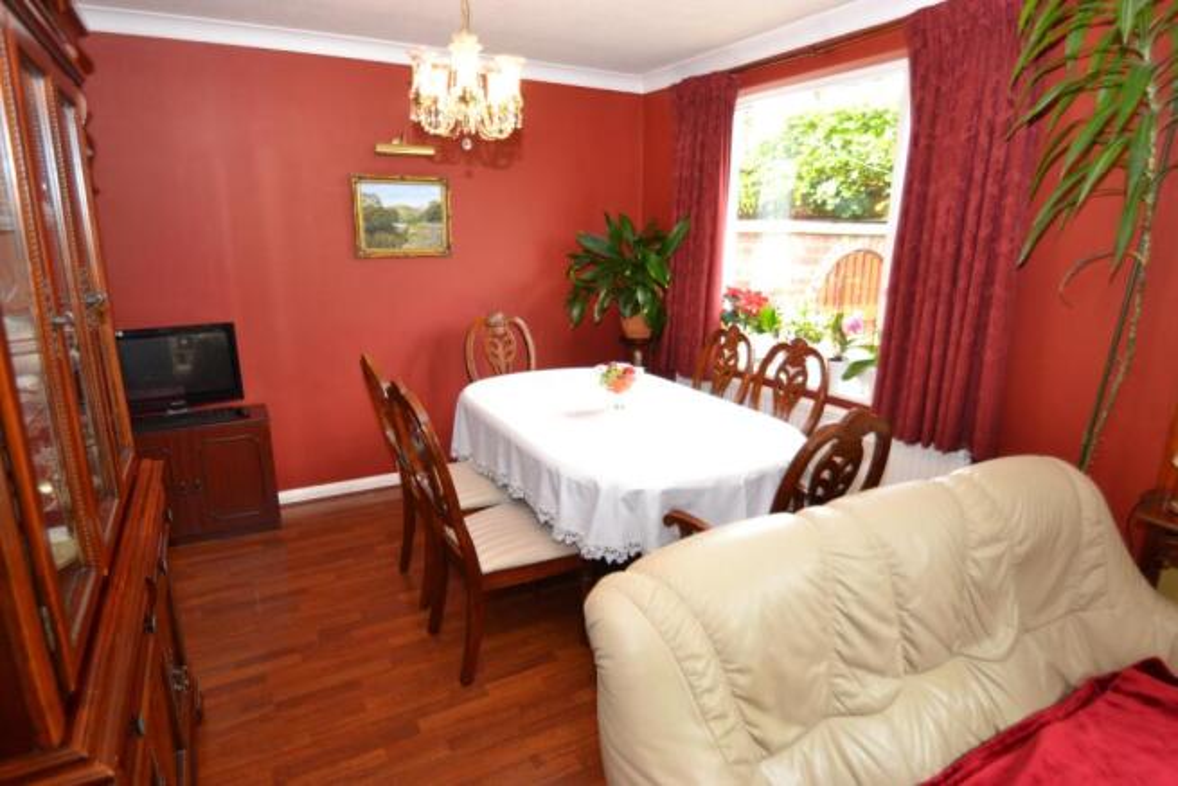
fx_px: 589
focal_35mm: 18
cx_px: 589
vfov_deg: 67.4
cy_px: 393
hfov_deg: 90.0
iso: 500
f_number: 3.8
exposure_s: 1/60
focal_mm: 12
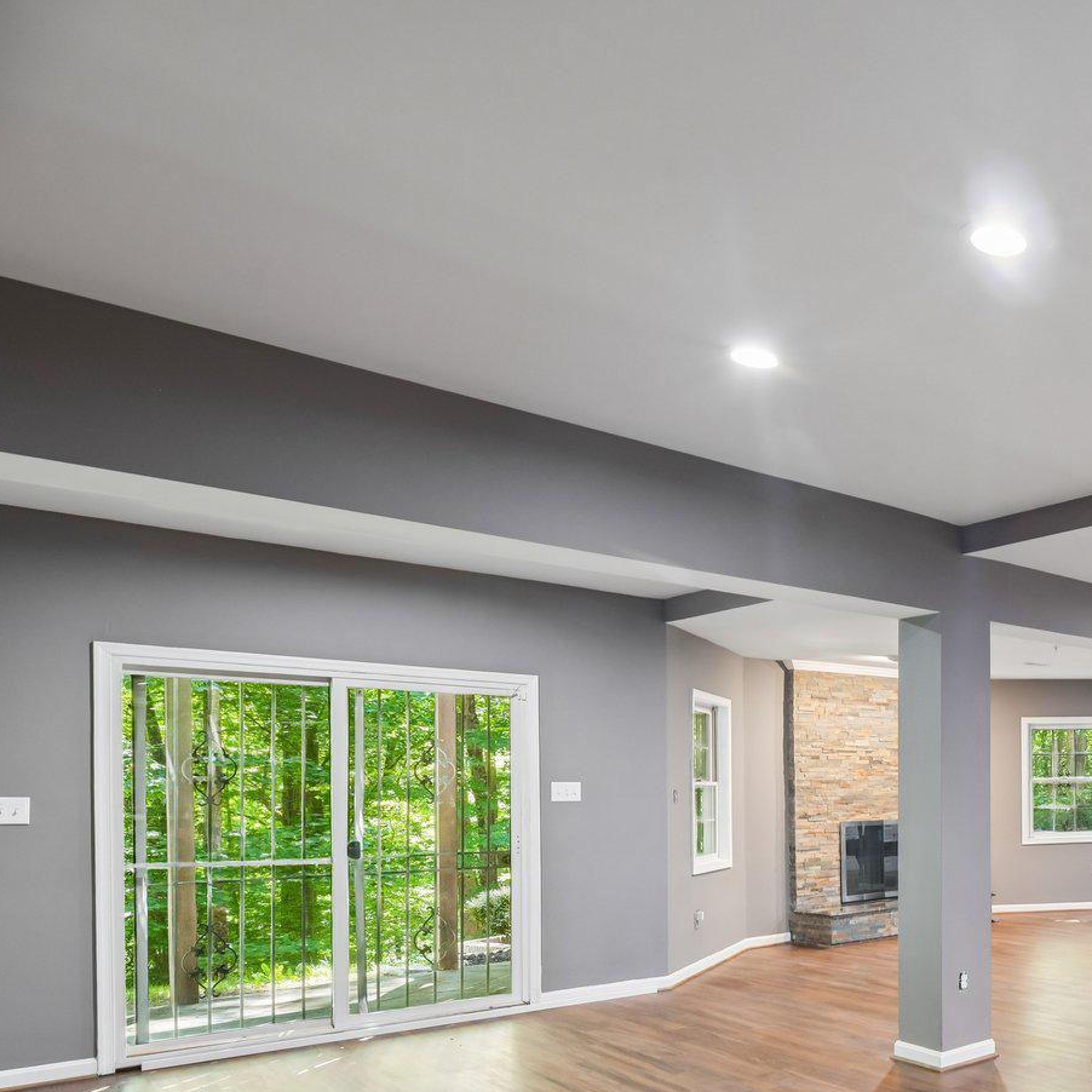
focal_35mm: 27
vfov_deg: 56.4
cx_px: 1188
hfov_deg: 45.3
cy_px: 806
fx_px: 964
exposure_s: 1/3.33
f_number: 8
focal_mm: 14
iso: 400
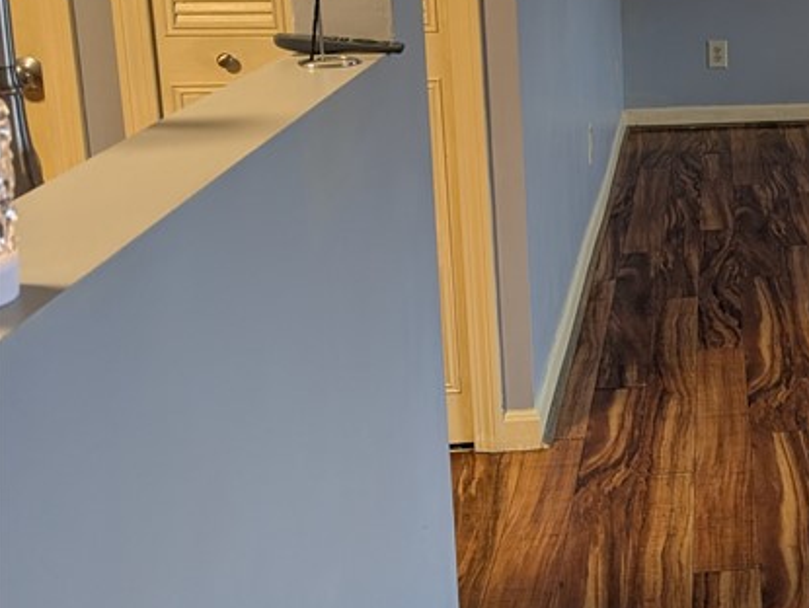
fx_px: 1380
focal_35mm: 59
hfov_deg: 28.2
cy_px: 127
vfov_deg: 24.5
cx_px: 991
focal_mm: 6.9
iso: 85
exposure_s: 1/23.8
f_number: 1.68
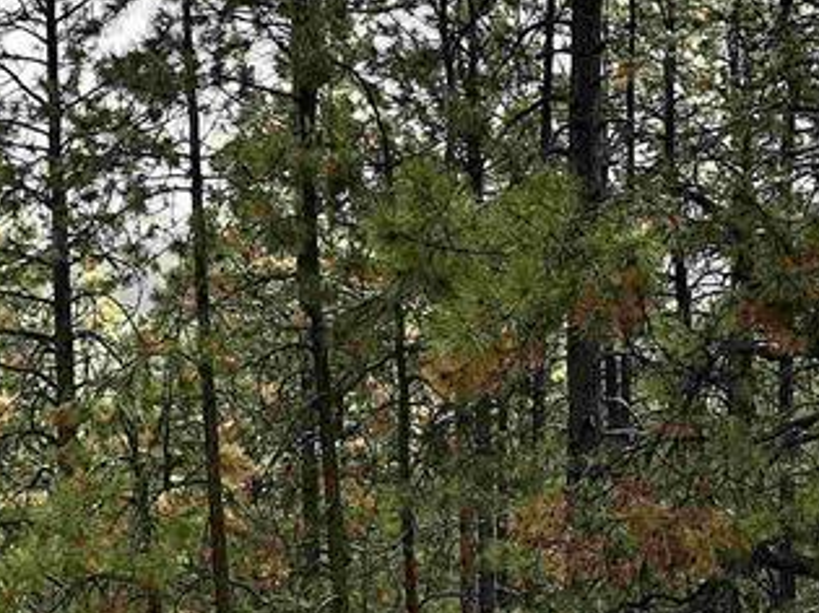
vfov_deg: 18.9
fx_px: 1845
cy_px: 340
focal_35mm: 78
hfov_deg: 24.9
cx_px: 252
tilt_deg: -3.9
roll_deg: +1.0
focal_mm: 6.86
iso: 80
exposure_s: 1/2353
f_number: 1.78
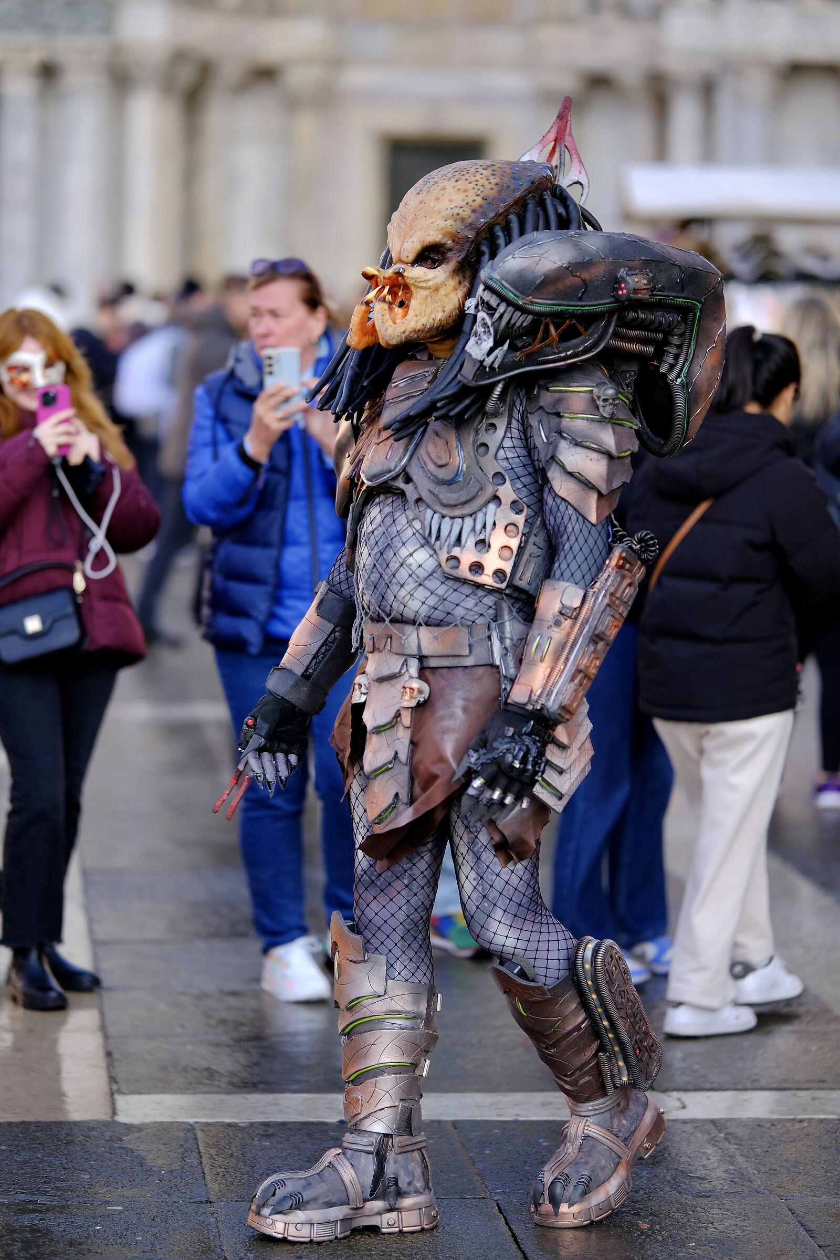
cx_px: 420
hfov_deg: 12.1
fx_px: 3955
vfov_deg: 18.1
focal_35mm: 113
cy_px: 630
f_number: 1.2
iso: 160
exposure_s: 1/1800
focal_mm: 75
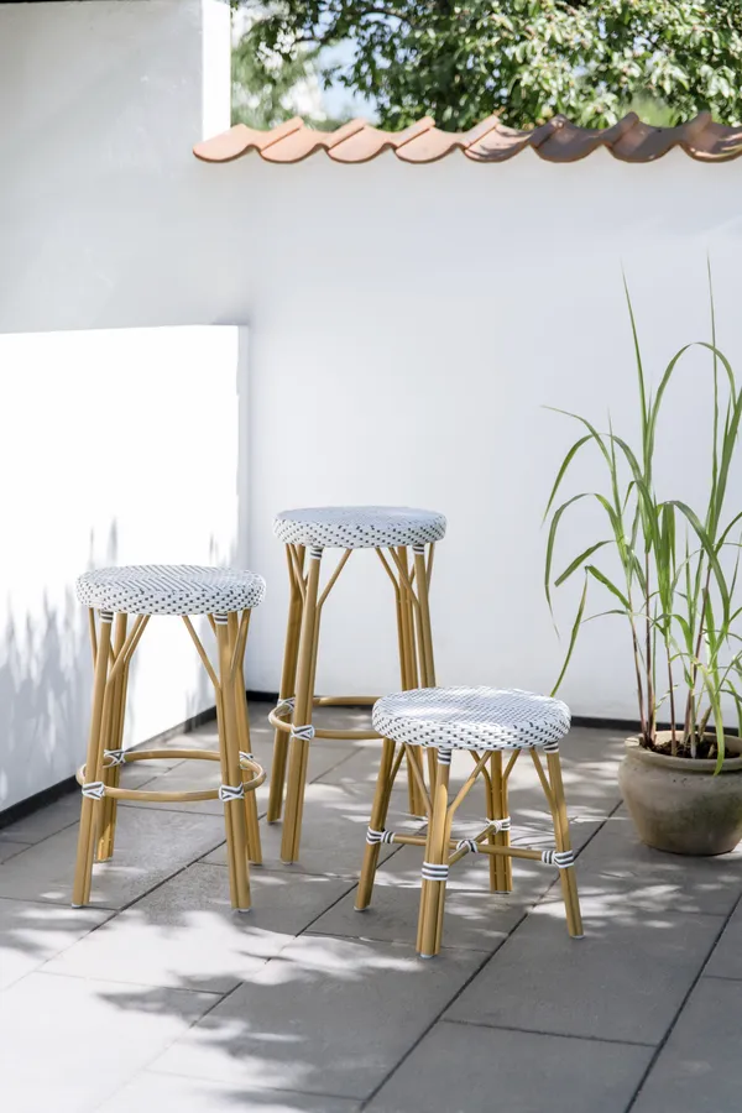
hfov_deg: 19.5
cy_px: 556
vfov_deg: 28.8
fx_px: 2164
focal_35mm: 70
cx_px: 371
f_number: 2.8
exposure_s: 1/800
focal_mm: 70
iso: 100
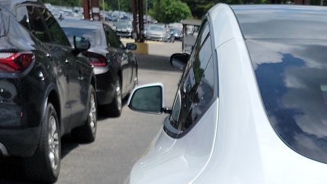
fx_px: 728
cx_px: 371
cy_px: 296
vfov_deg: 13.4
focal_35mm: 84
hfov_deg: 23.5
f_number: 1.8
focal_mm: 6.7
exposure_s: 1/1496
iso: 50
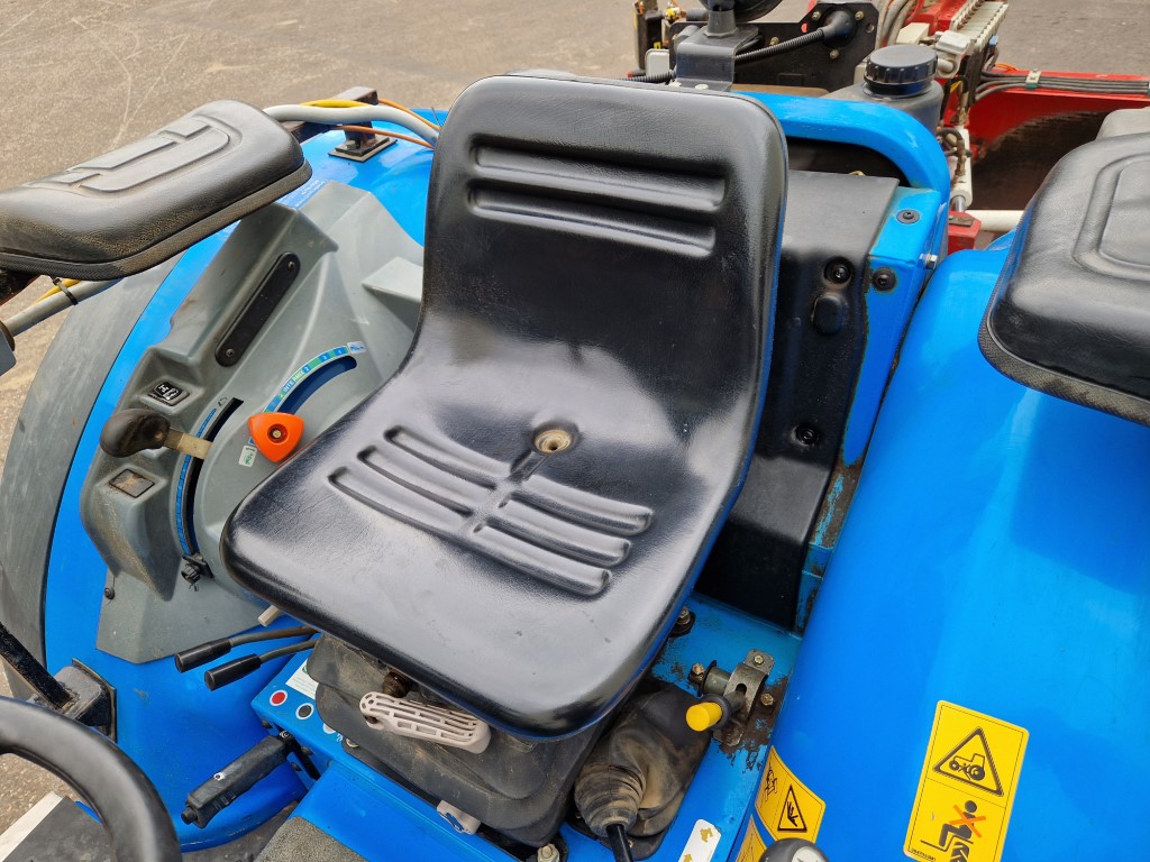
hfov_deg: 73.9
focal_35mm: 23
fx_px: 764
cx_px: 575
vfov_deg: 58.9
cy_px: 431
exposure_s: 1/180
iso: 50
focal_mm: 5.4
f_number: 1.8
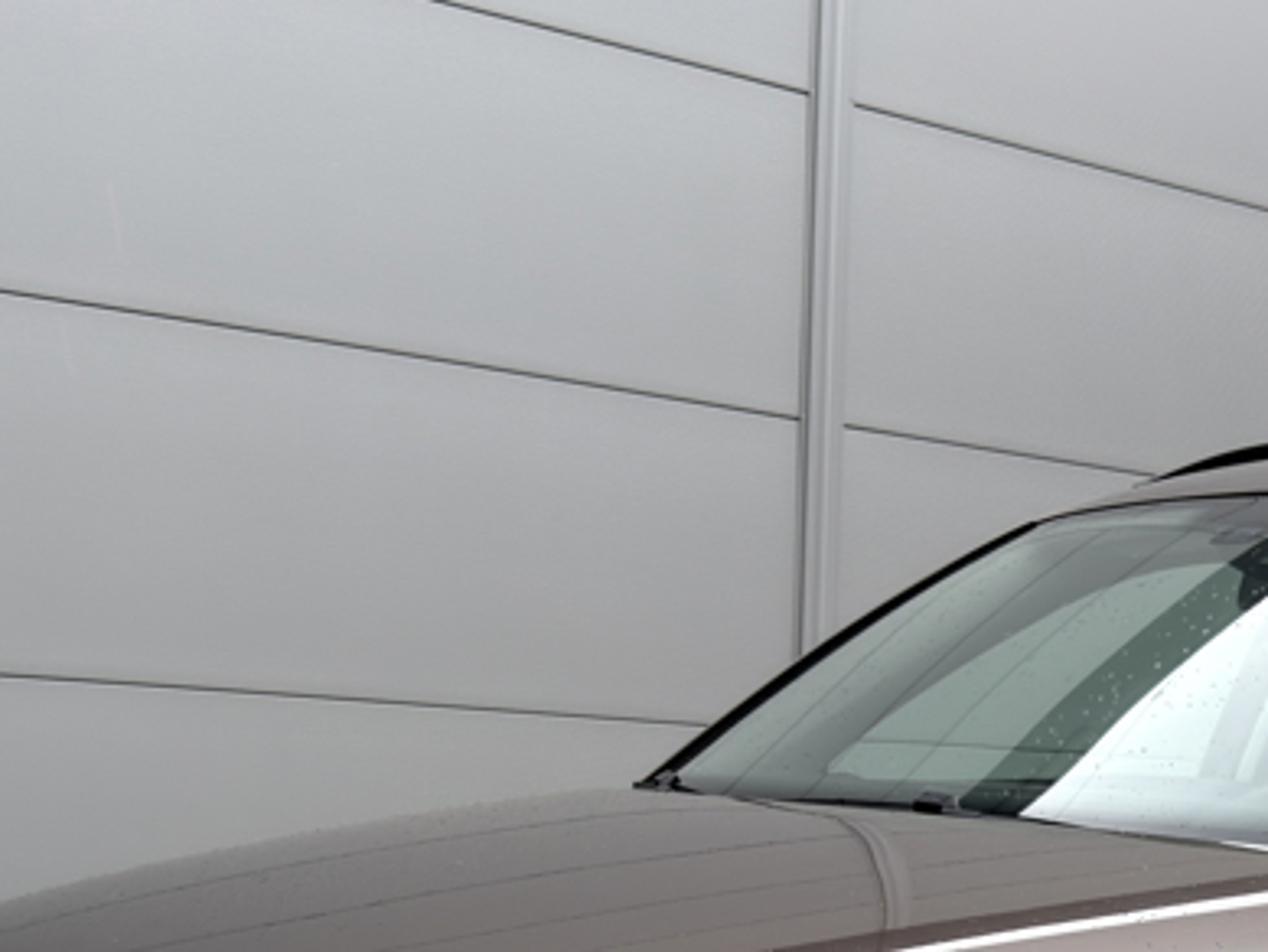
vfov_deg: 17.7
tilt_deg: -6.8
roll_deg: -3.1
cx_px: 1187
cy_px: 1157
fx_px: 2895
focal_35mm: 79
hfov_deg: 23.9
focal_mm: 6.76
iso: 64
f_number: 1.78
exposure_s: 1/244
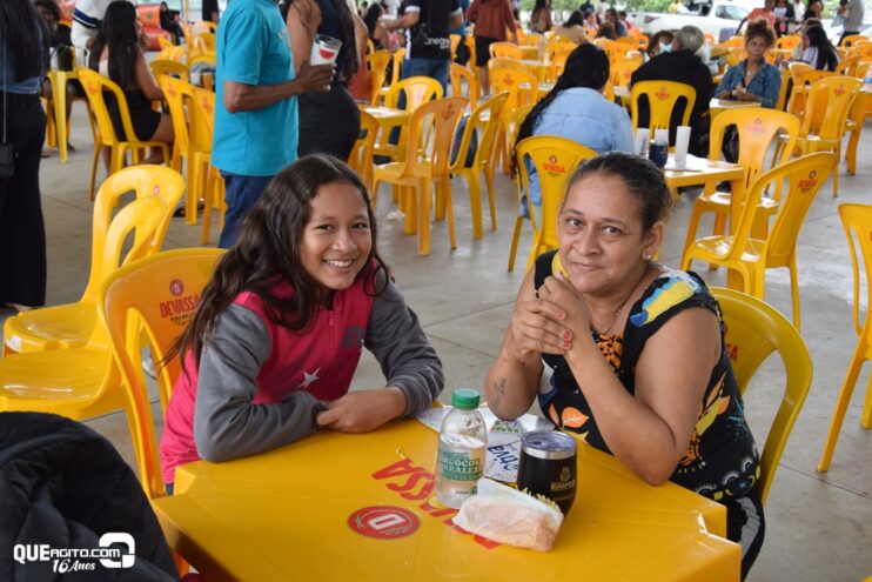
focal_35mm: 45
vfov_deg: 29.9
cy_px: 291
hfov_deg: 43.6
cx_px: 436
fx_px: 1090
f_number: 7.1
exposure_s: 1/200
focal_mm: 30
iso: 400
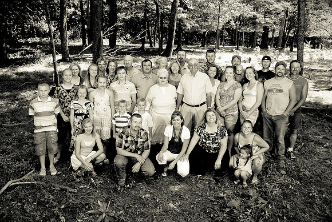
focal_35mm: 36
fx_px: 333
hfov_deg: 53.0
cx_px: 166
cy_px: 111
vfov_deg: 37.0
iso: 200
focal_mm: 24
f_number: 10
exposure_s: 1/60
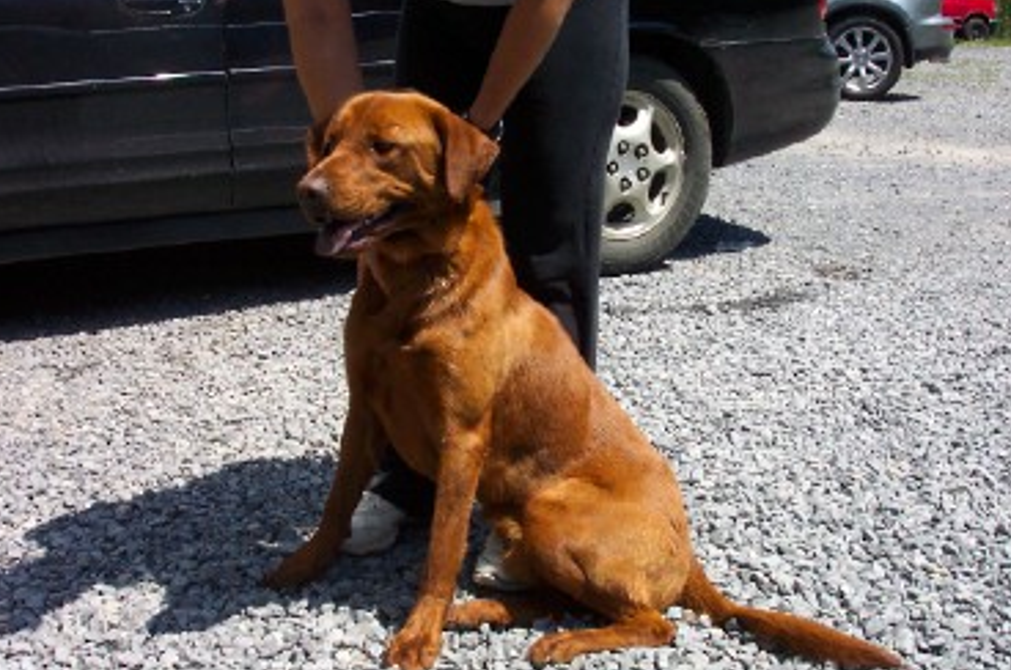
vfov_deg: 34.9
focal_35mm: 38
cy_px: 350
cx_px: 506
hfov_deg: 50.8
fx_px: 1065
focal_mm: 7.5
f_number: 9.5
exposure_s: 1/180
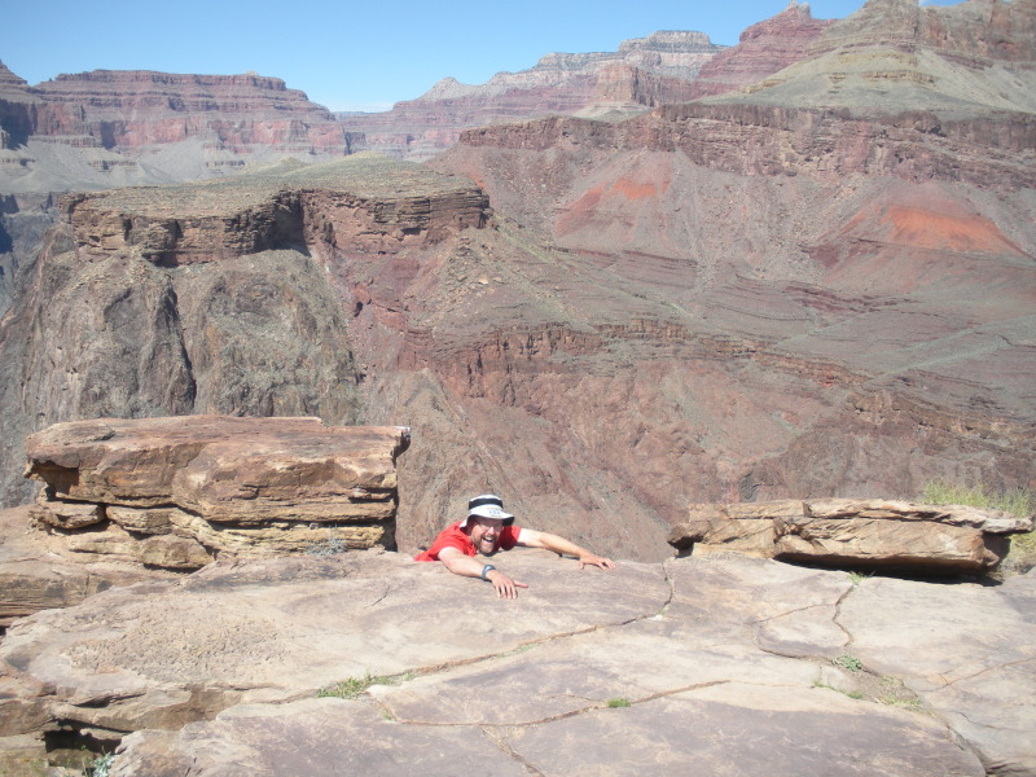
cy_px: 388
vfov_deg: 39.7
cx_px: 518
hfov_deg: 51.4
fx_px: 1077
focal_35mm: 36
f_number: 3.5
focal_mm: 6.3
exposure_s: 1/563
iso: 64
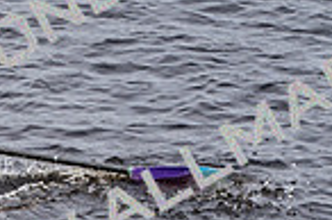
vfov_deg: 1.7
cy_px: 382
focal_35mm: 795
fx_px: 7323
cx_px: -275
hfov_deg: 2.6
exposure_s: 1/2000
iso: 320
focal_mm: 200
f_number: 2.8
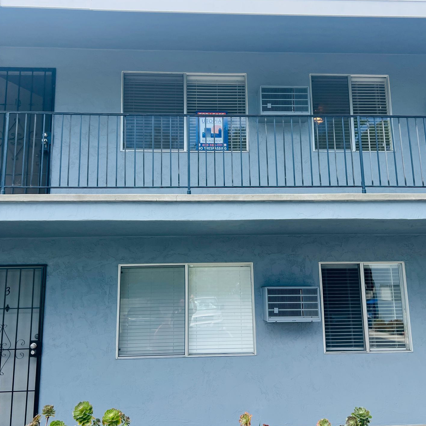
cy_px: 213
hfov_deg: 52.5
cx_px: 212
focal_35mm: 31
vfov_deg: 52.5
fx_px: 432
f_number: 1.5
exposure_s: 1/2915
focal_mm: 5.7
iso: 50
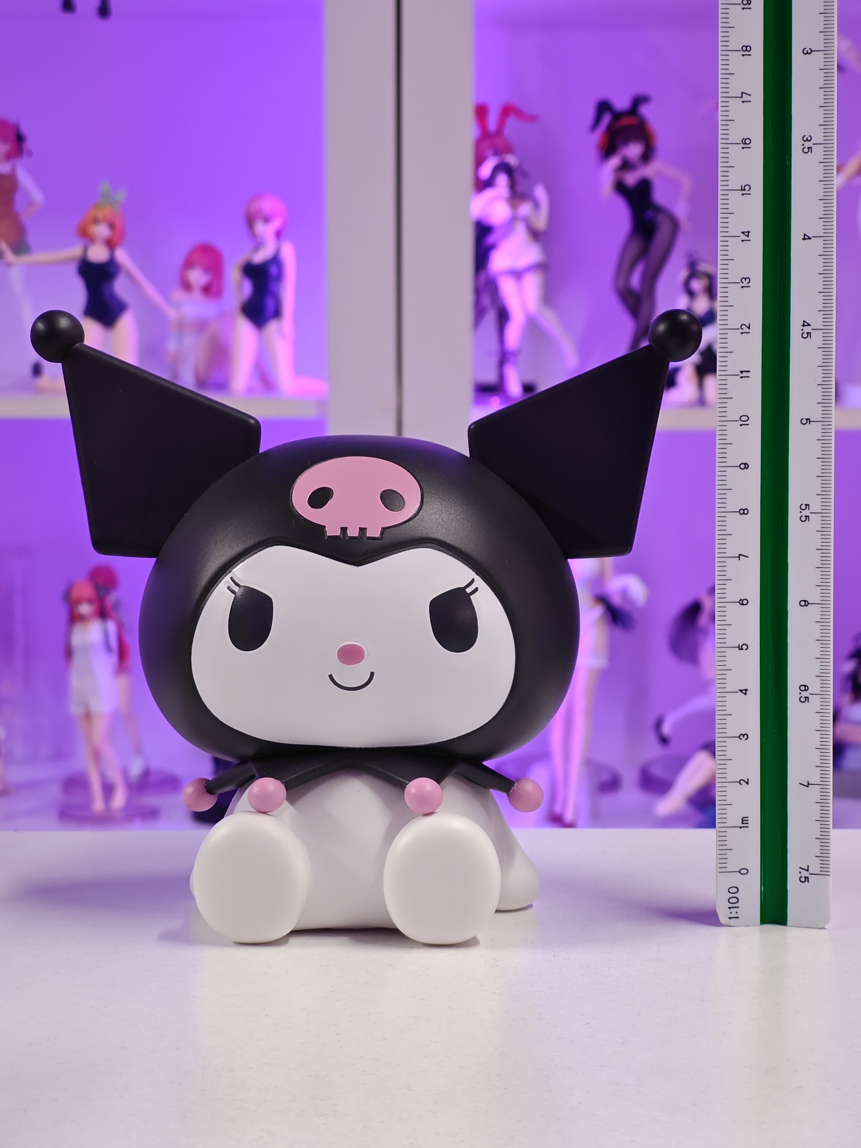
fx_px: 2653
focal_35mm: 80
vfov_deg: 24.4
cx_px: 430
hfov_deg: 18.4
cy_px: 574
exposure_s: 1/25
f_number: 2.4
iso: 800
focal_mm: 7.48
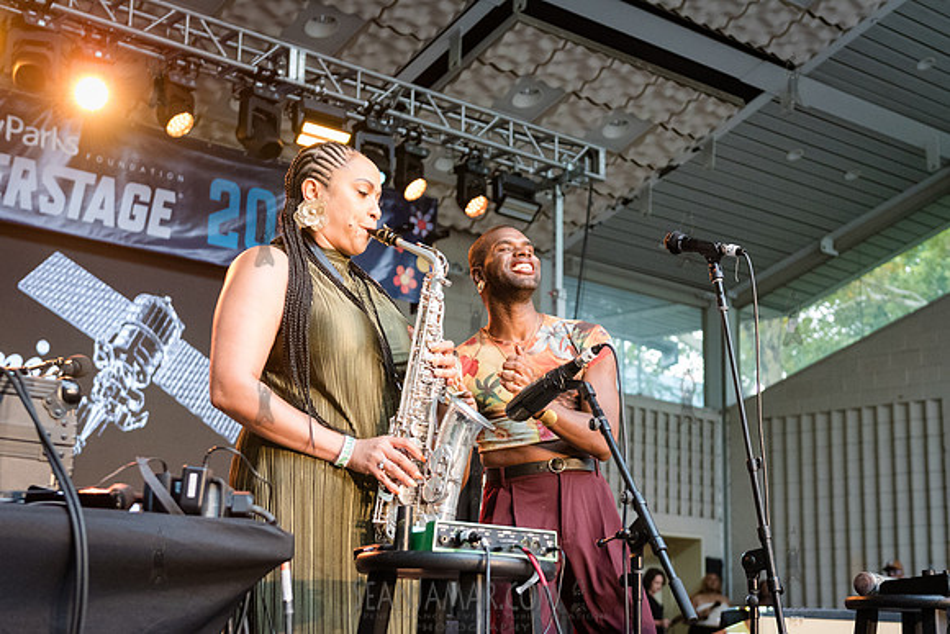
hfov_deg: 33.6
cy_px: 313
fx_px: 1570
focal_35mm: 59
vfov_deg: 22.8
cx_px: 524
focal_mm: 48
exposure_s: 1/800
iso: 4000
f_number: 3.5
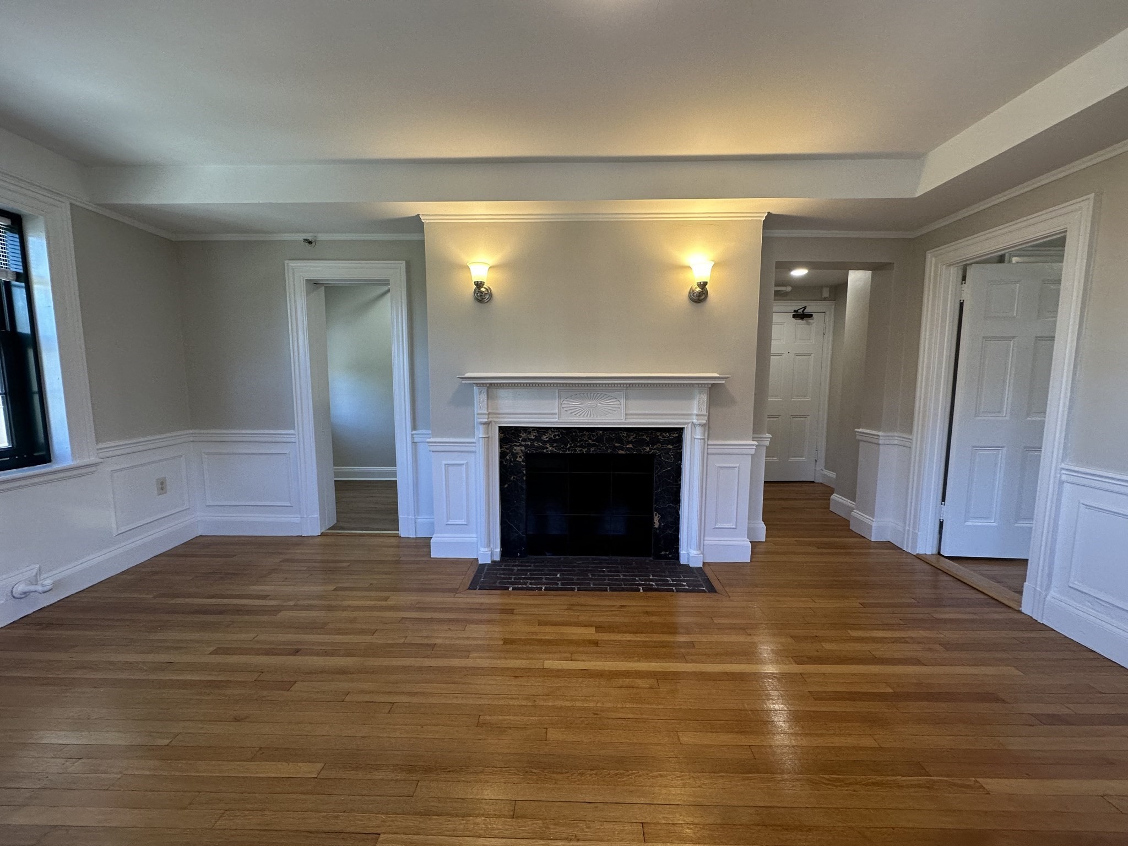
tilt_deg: -6.2
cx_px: 564
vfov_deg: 85.7
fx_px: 456
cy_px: 423
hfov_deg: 102.1
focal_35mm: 14
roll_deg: -0.5
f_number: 2.2
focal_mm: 2.22
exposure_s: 1/120
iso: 125
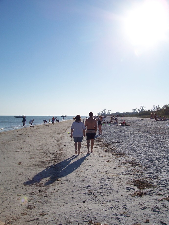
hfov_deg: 41.8
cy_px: 112
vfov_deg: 54.0
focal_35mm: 34
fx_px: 221
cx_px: 84
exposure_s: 1/1000
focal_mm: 5.6
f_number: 5.6
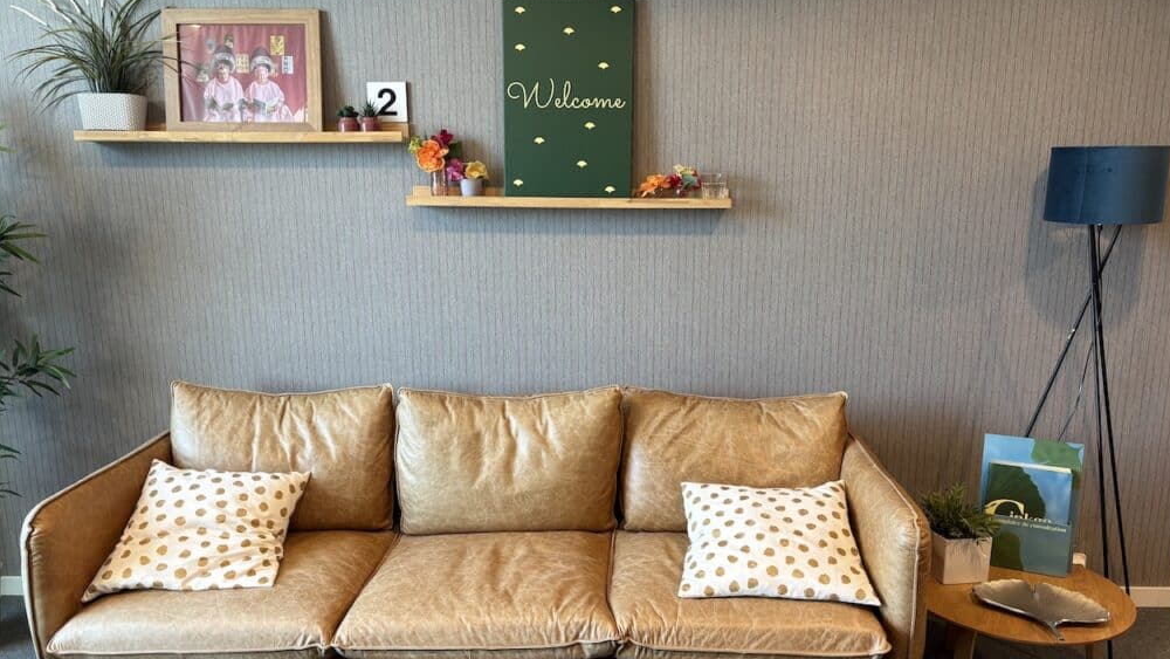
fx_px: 900
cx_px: 598
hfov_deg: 66.0
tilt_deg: -11.0
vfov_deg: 40.2
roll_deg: +0.5
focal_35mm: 29
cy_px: 359
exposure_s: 1/50
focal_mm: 5.96
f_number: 1.6
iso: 100
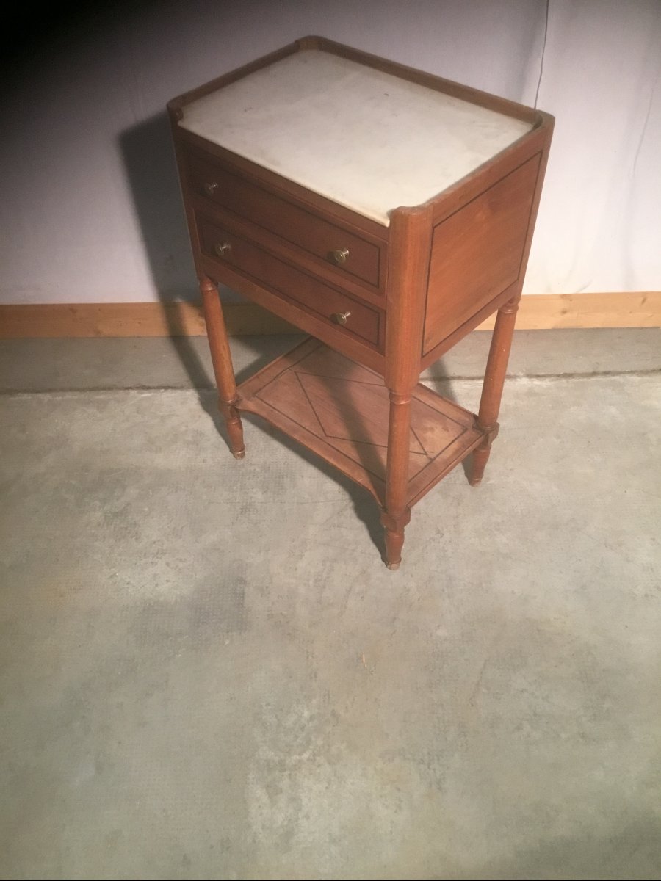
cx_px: 330
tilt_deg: -47.6
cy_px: 440
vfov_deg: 58.4
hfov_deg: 45.4
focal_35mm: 31
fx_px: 789
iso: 160
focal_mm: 3.3
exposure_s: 1/33
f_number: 2.4
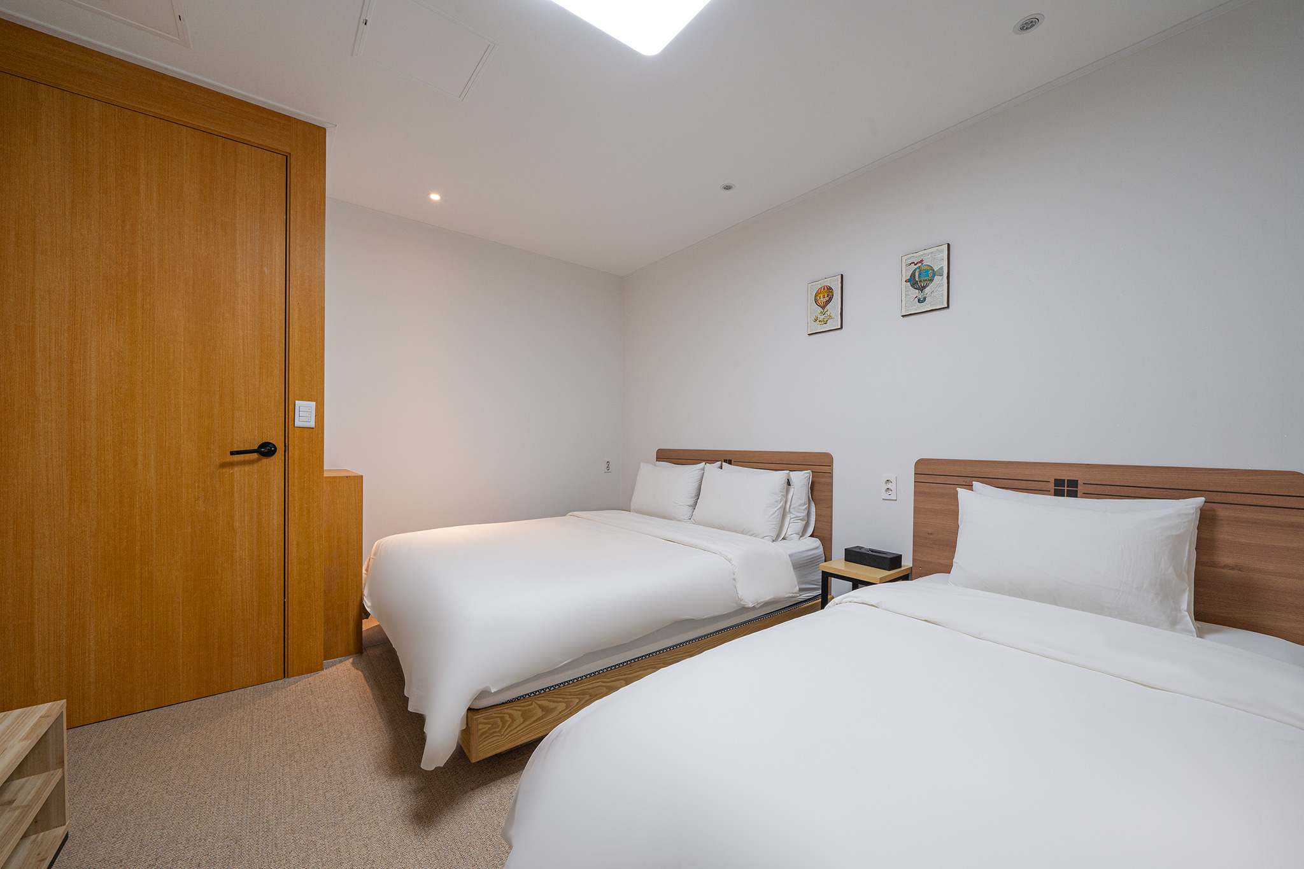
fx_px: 471
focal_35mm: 13
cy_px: 434
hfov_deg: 108.3
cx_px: 652
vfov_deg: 85.4
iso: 200
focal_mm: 13
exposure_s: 1/6
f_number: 11
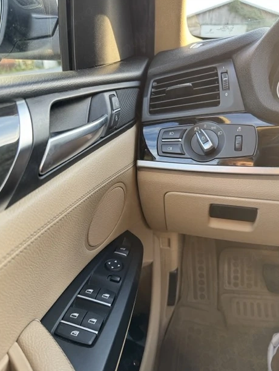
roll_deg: +0.1
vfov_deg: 69.4
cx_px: 141
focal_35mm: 25
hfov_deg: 54.9
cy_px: 189
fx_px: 268
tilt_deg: -25.8
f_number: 1.78
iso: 125
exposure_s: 1/121
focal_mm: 6.76
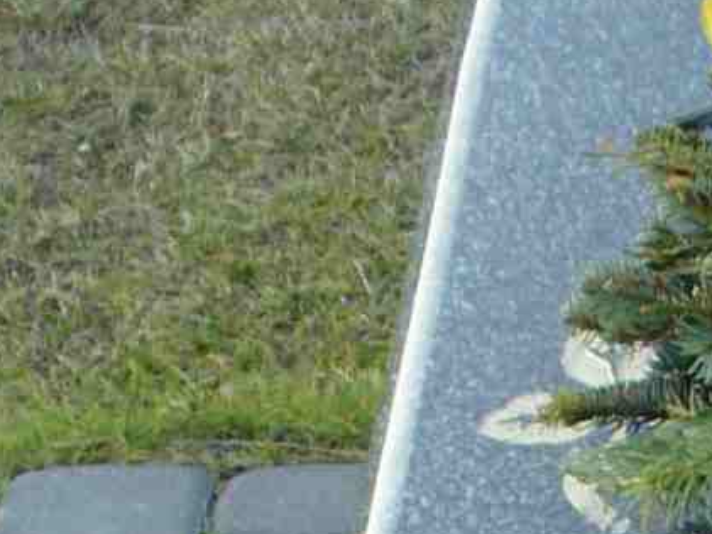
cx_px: 1072
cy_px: 1342
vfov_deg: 6.3
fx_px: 4629
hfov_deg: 8.6
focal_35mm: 225
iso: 80
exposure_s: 1/50
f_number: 2.8
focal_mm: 6.1
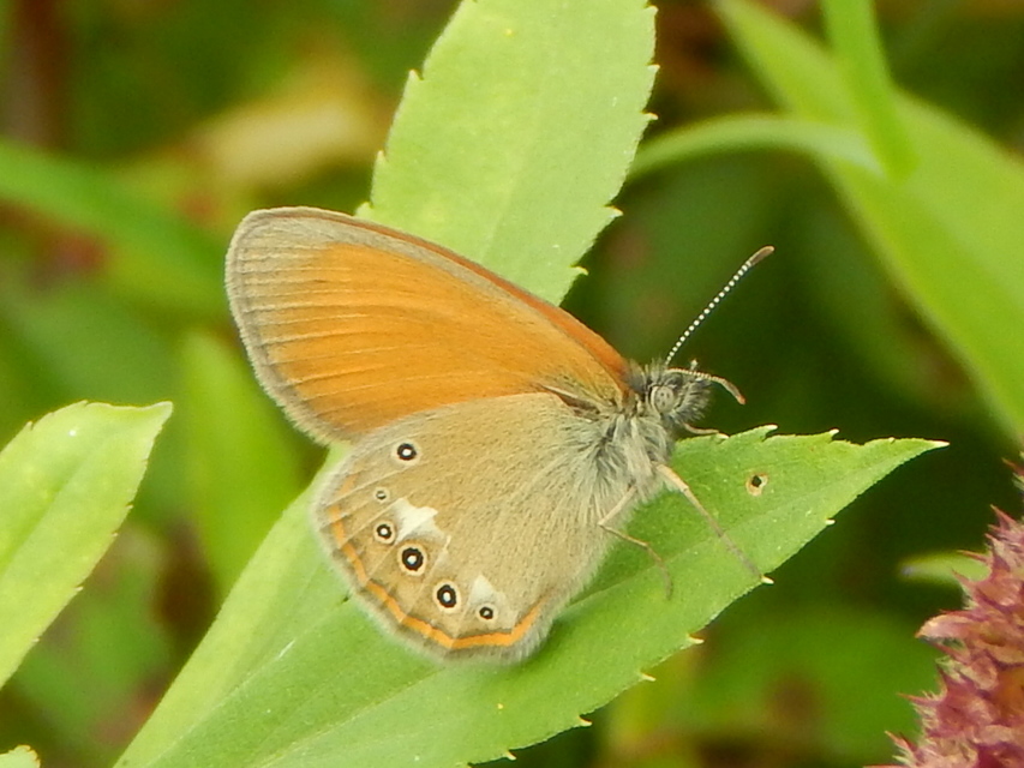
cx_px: 512
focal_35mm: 279
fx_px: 8254
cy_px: 384
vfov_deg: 5.3
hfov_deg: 7.1
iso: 125
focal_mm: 50.1
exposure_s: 1/80
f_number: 5.7
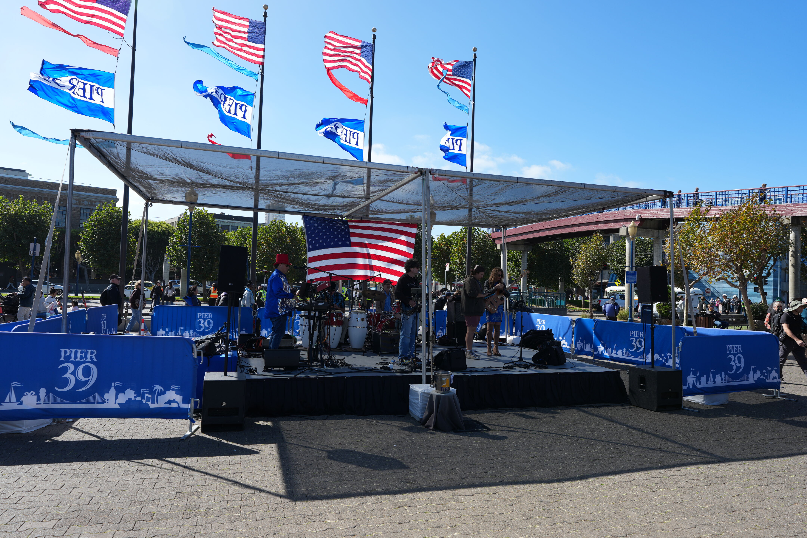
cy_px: 269
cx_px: 404
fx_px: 538
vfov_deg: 53.1
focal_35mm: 24
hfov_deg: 73.7
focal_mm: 24
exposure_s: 1/500
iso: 100
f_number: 5
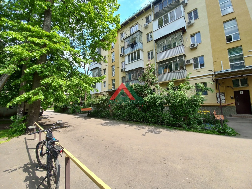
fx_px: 95
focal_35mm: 13
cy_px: 94
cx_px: 126
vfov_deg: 89.9
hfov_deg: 106.2
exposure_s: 1/516
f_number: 2.2
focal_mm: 1.42
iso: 40
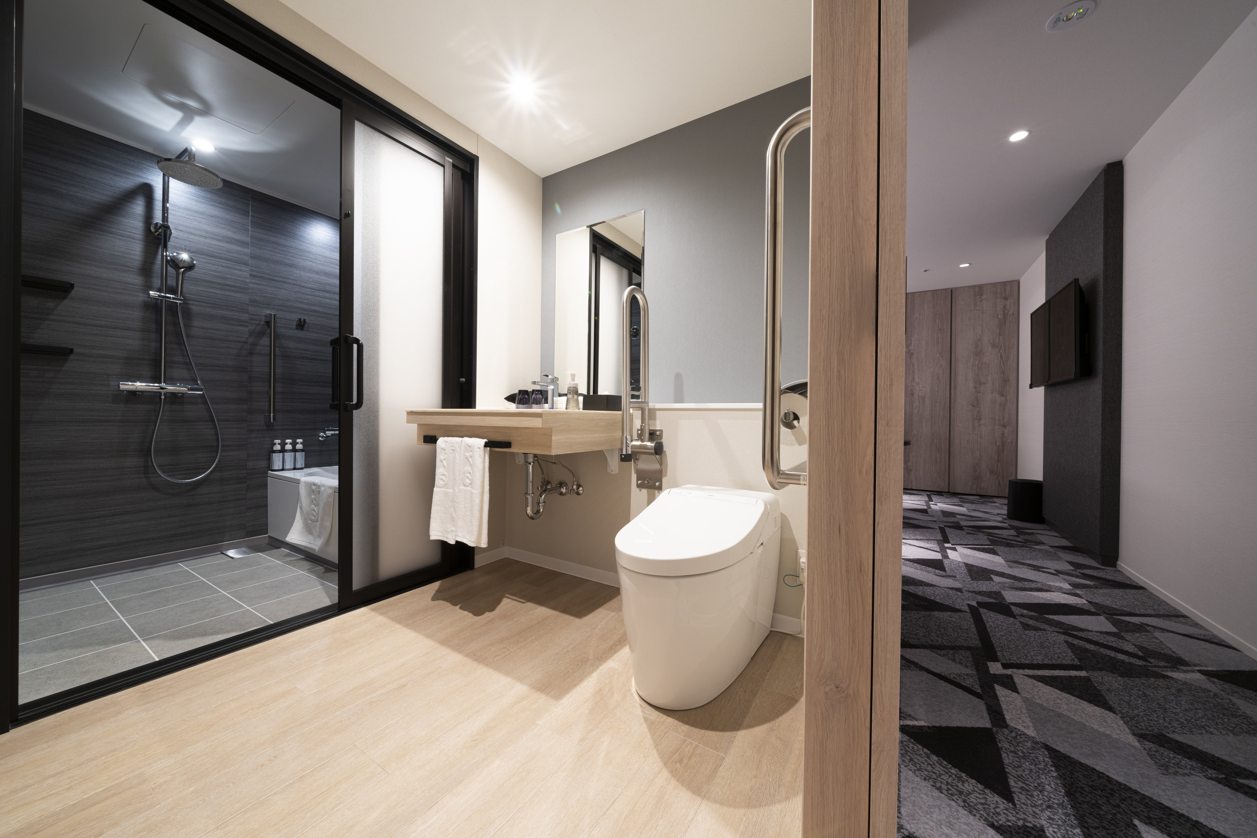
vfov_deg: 90.0
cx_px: 628
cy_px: 419
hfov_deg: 112.6
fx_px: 419
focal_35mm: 12
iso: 200
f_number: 13
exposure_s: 1.3
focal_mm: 12
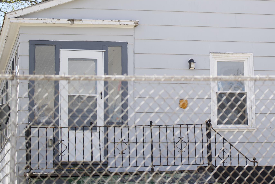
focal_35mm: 123
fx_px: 940
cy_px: 31
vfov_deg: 11.1
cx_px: 195
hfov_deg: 16.6
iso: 64
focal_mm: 70
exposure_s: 1/500
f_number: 2.8
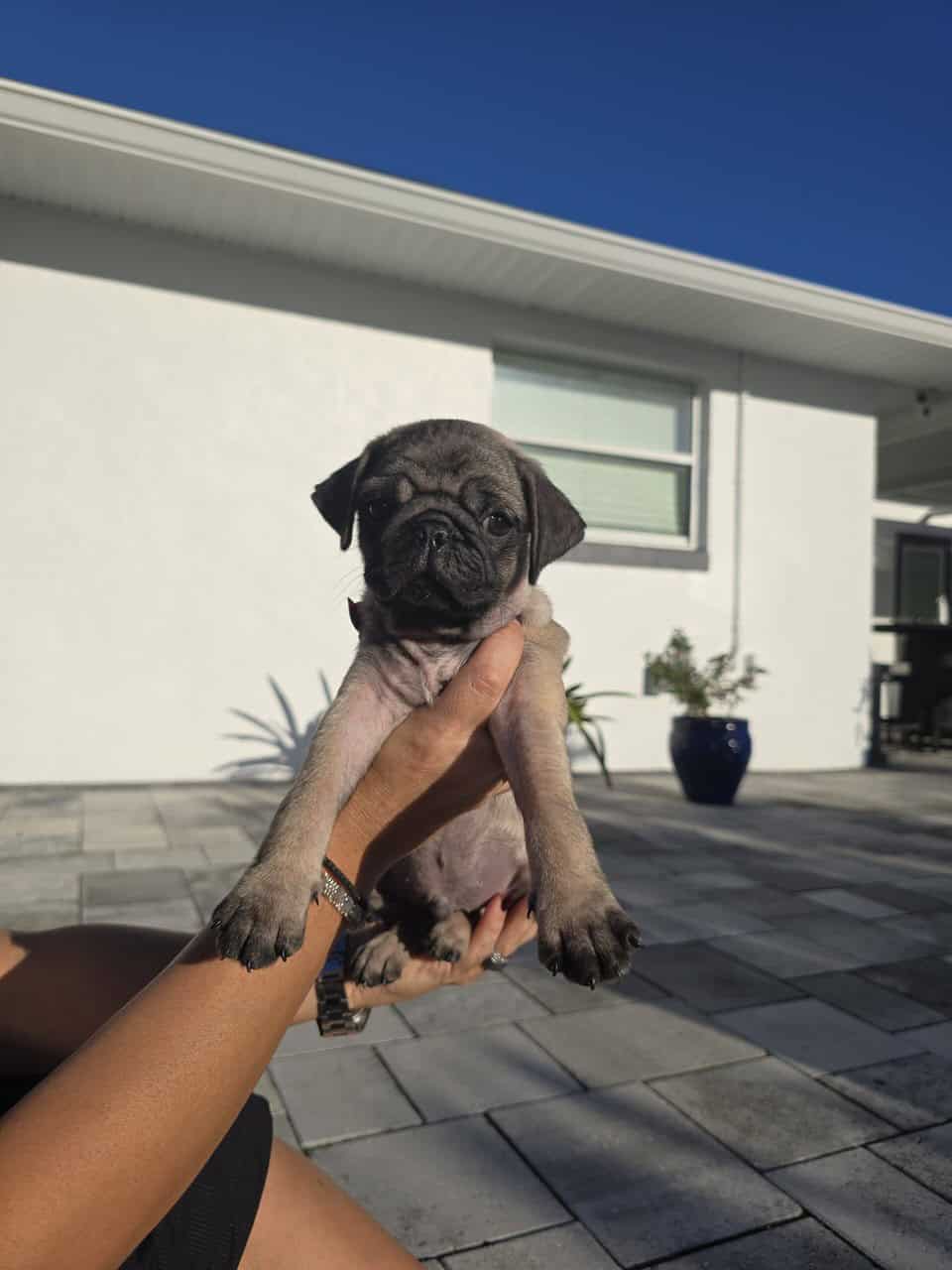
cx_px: 476
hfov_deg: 58.9
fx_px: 843
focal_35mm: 23
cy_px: 635
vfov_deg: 73.9
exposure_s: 1/1429
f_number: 1.7
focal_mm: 6.3
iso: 12
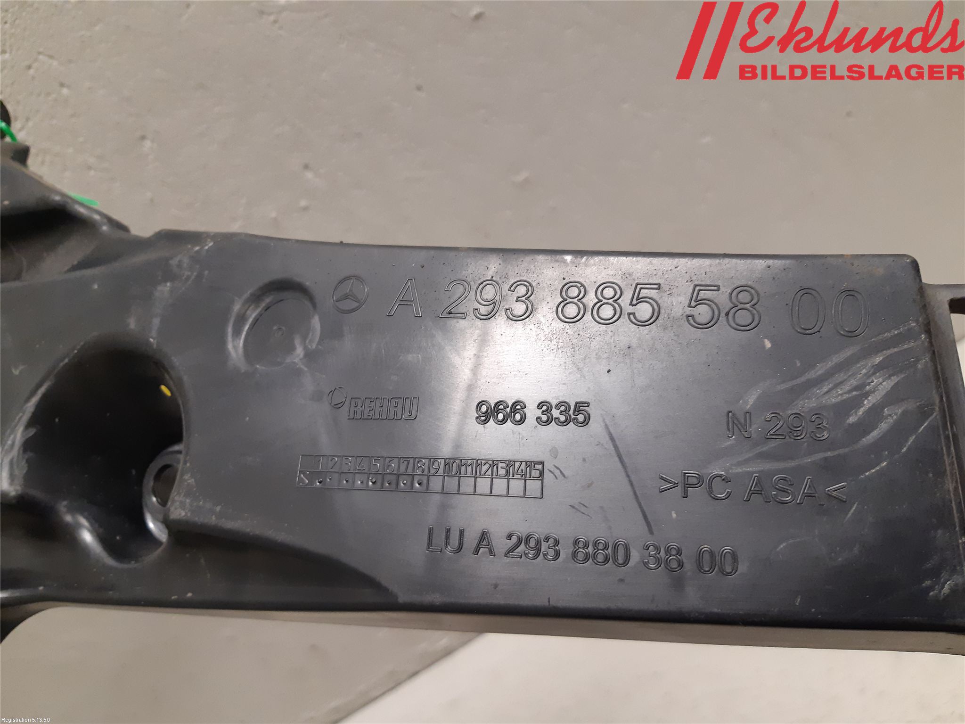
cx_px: 482
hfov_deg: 67.3
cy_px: 362
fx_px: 725
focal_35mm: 26
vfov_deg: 53.1
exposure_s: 1/50
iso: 200
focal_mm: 3.93
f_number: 1.7
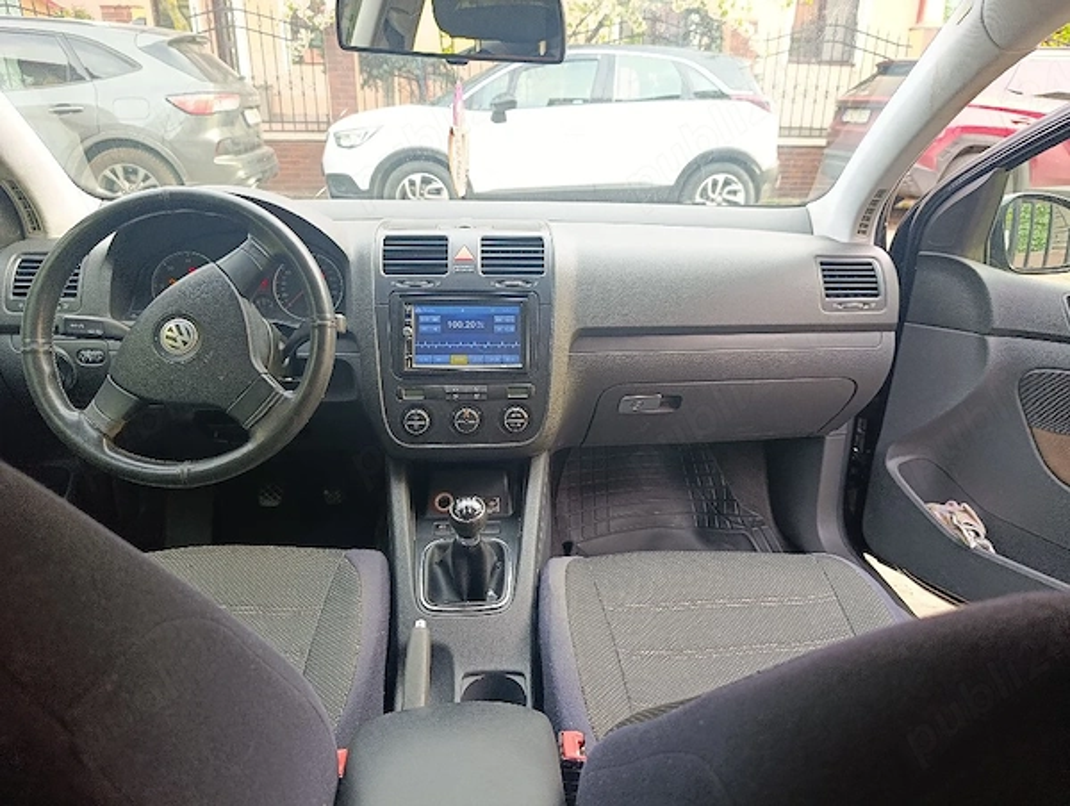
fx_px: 712
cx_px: 535
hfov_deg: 73.8
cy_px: 403
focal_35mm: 23
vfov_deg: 59.0
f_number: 1.65
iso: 511
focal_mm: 6.11
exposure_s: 1/101
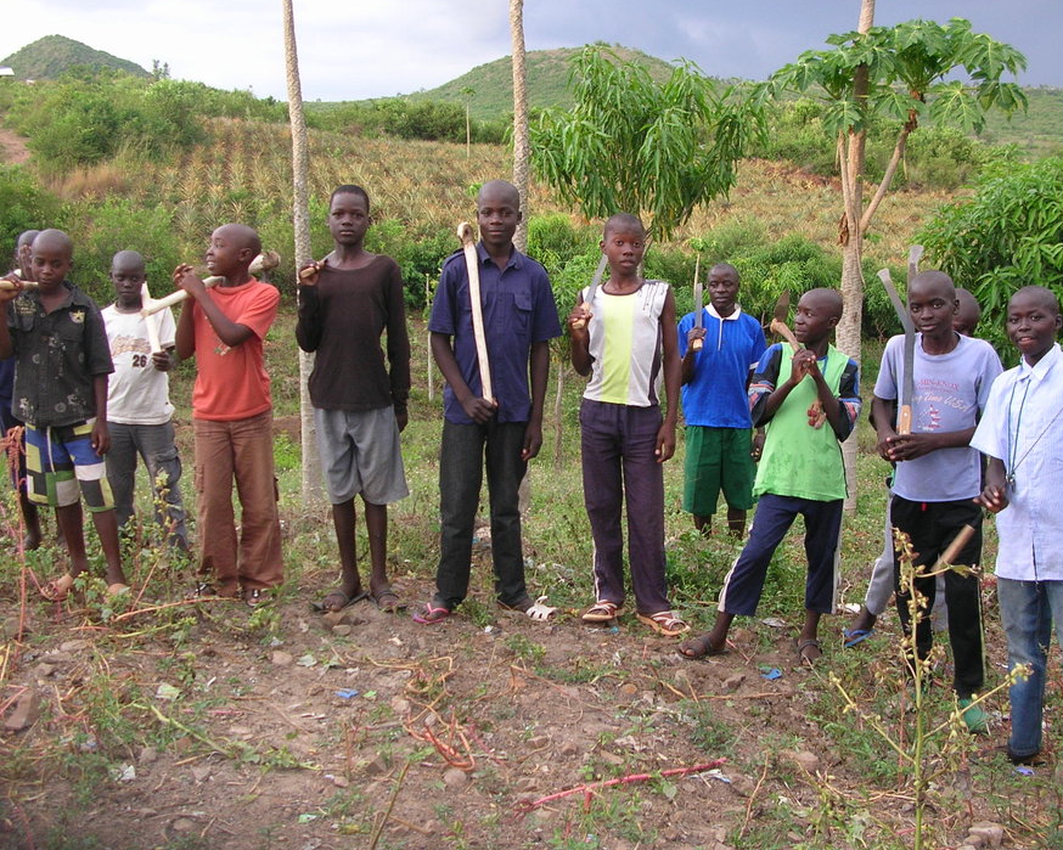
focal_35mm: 40
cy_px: 432
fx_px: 1258
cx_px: 603
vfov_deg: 37.3
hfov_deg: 45.7
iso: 53
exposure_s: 1/30
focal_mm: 5.8
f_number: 2.8
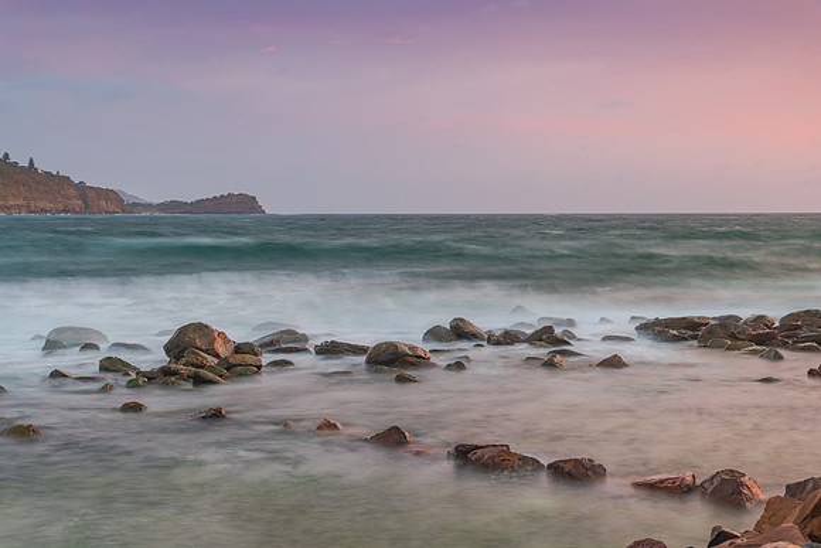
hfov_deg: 35.9
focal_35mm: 56
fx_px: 1267
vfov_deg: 24.4
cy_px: 274
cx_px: 410
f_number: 9
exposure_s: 5
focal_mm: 55
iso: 64
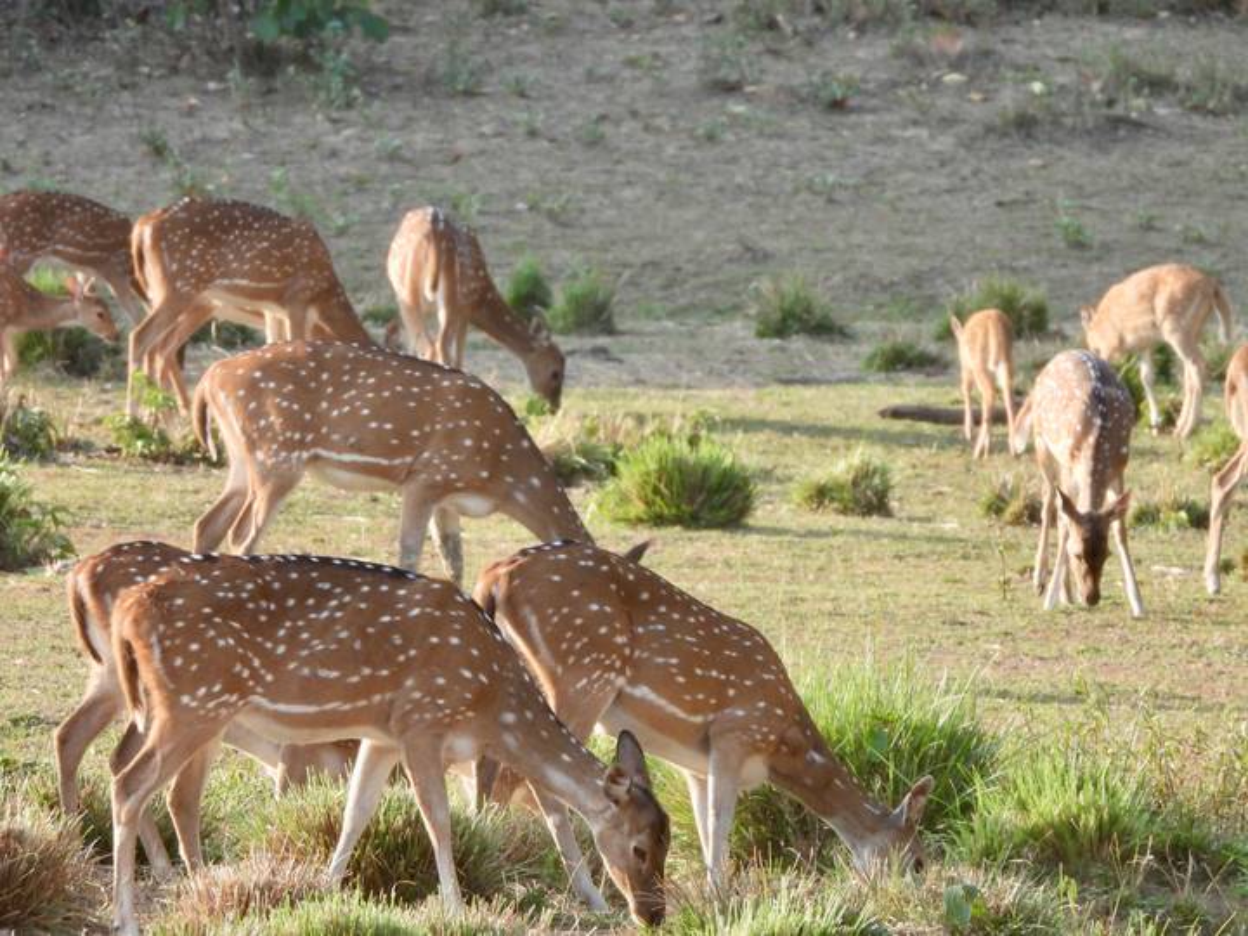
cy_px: 468
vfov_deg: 2.1
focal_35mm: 700
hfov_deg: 2.8
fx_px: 25237
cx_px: 624
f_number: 5.6
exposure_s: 1/320
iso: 400
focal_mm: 125
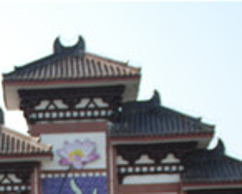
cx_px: -43
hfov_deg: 11.7
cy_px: 331
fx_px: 1161
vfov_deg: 9.2
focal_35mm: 162
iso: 125
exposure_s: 1/500
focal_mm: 28
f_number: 4
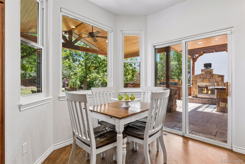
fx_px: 136
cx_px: 122
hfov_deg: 84.0
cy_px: 82
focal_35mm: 20
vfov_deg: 61.9
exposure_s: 1/20
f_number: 9
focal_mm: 20
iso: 400
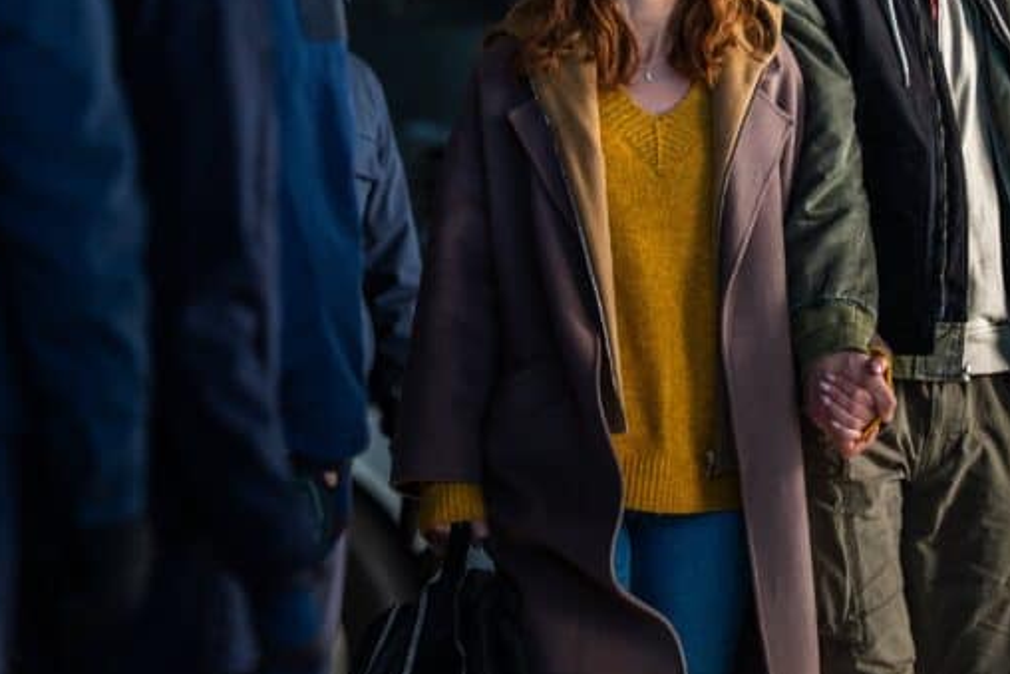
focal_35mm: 403
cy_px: 158
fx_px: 11309
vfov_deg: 3.4
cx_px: 801
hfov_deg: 5.1
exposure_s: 1/1600
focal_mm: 200
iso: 500
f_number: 3.2
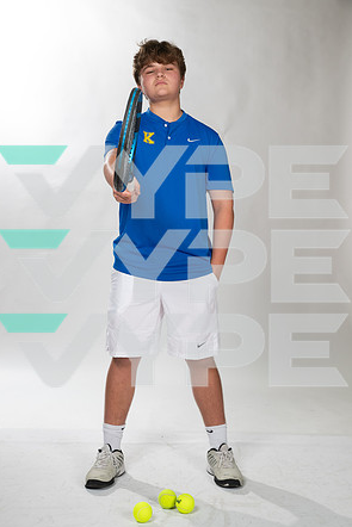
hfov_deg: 24.2
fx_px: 821
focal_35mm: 56
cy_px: 267
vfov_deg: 35.6
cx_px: 174
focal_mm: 55
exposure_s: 1/320
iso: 800
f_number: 7.1
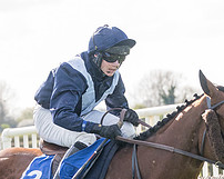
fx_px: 2257
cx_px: -2
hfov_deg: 5.7
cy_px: 202
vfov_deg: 4.5
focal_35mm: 341
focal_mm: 70
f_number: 4
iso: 400
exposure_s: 1/1600
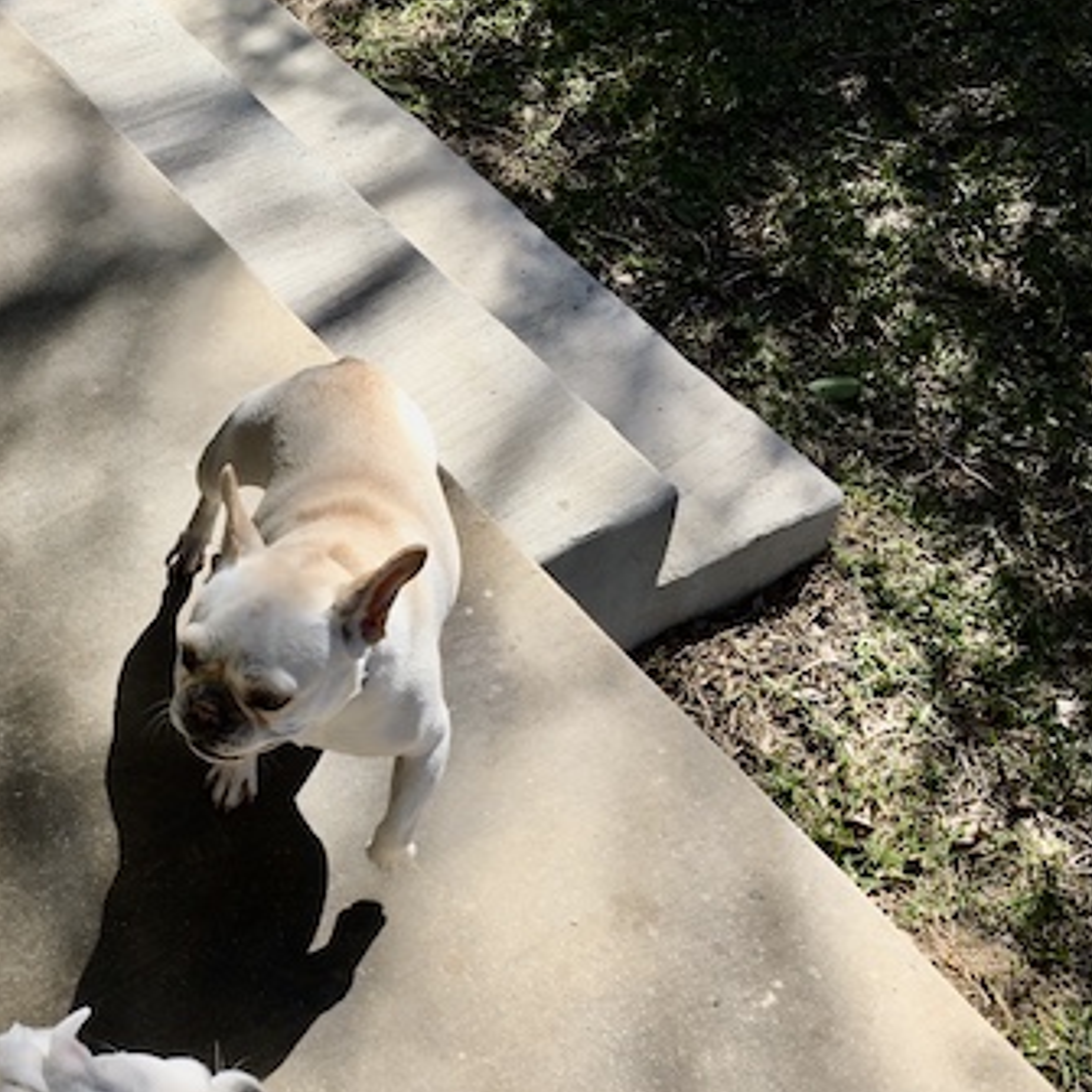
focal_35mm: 49
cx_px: 137
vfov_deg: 34.4
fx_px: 1749
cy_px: 704
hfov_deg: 33.1
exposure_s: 1/986
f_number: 2.2
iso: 25
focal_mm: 4.15
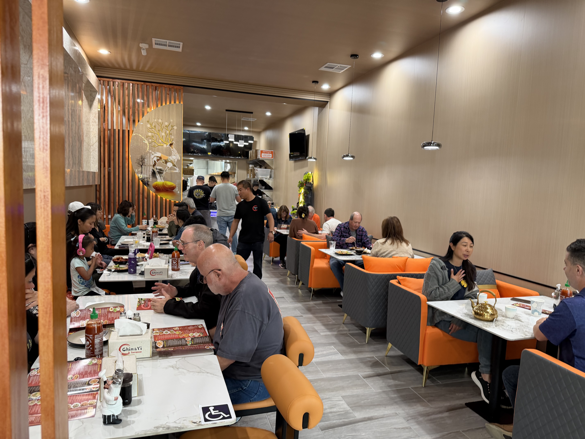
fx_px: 406
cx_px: 292
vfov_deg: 56.8
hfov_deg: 71.6
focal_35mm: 24
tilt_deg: -5.8
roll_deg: -2.6
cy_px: 220
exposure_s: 1/52
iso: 160
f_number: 1.78
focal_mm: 6.76
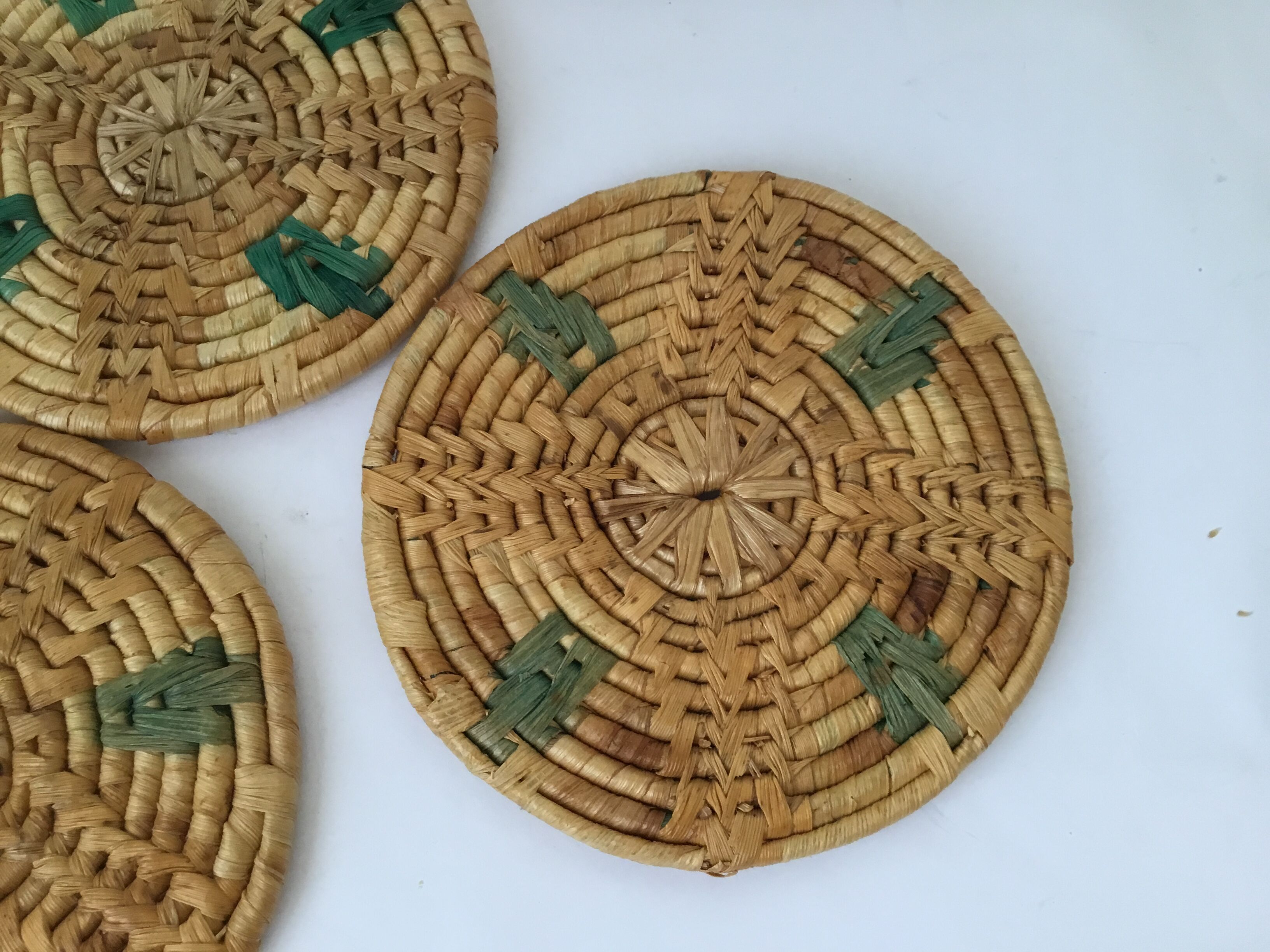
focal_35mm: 31
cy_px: 476
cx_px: 635
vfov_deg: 45.4
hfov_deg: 58.4
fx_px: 1137
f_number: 2.4
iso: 32
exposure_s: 1/33
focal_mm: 3.3
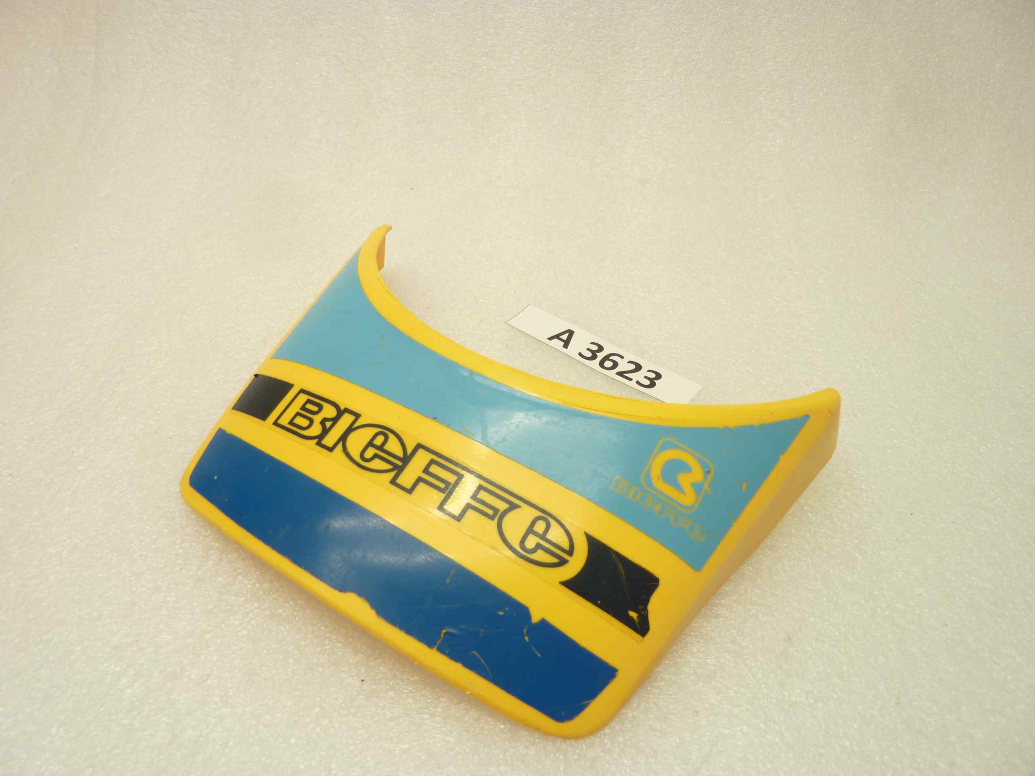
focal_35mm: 25
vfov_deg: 54.9
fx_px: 747
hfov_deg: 69.4
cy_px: 388
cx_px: 518
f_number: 3.3
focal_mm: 4.1
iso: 80
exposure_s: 1/20
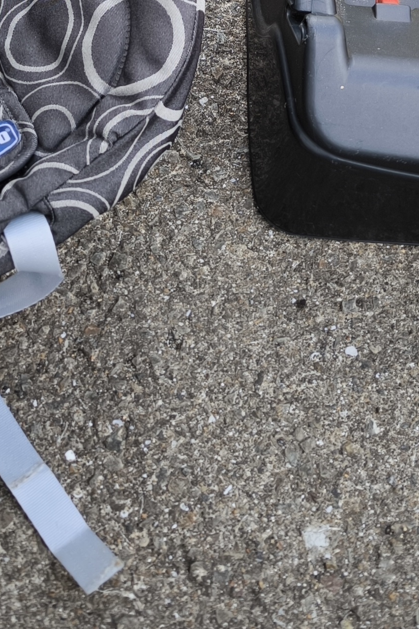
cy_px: -121
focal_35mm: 80
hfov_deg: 17.1
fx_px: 1397
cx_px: 214
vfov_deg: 23.3
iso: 50
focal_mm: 6.92
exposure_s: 1/433
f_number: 1.9
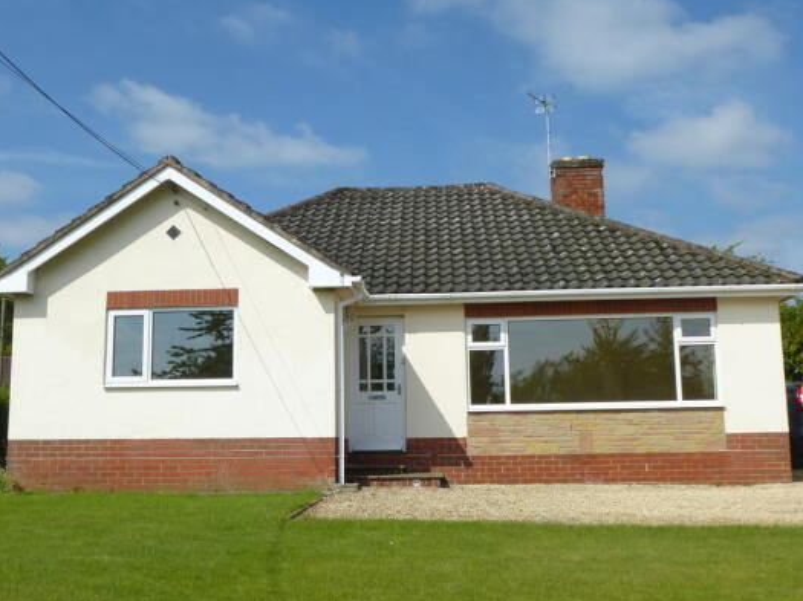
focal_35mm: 40
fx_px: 927
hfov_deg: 46.8
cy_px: 281
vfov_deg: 35.9
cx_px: 369
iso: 100
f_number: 4
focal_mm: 6.4
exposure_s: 1/1000
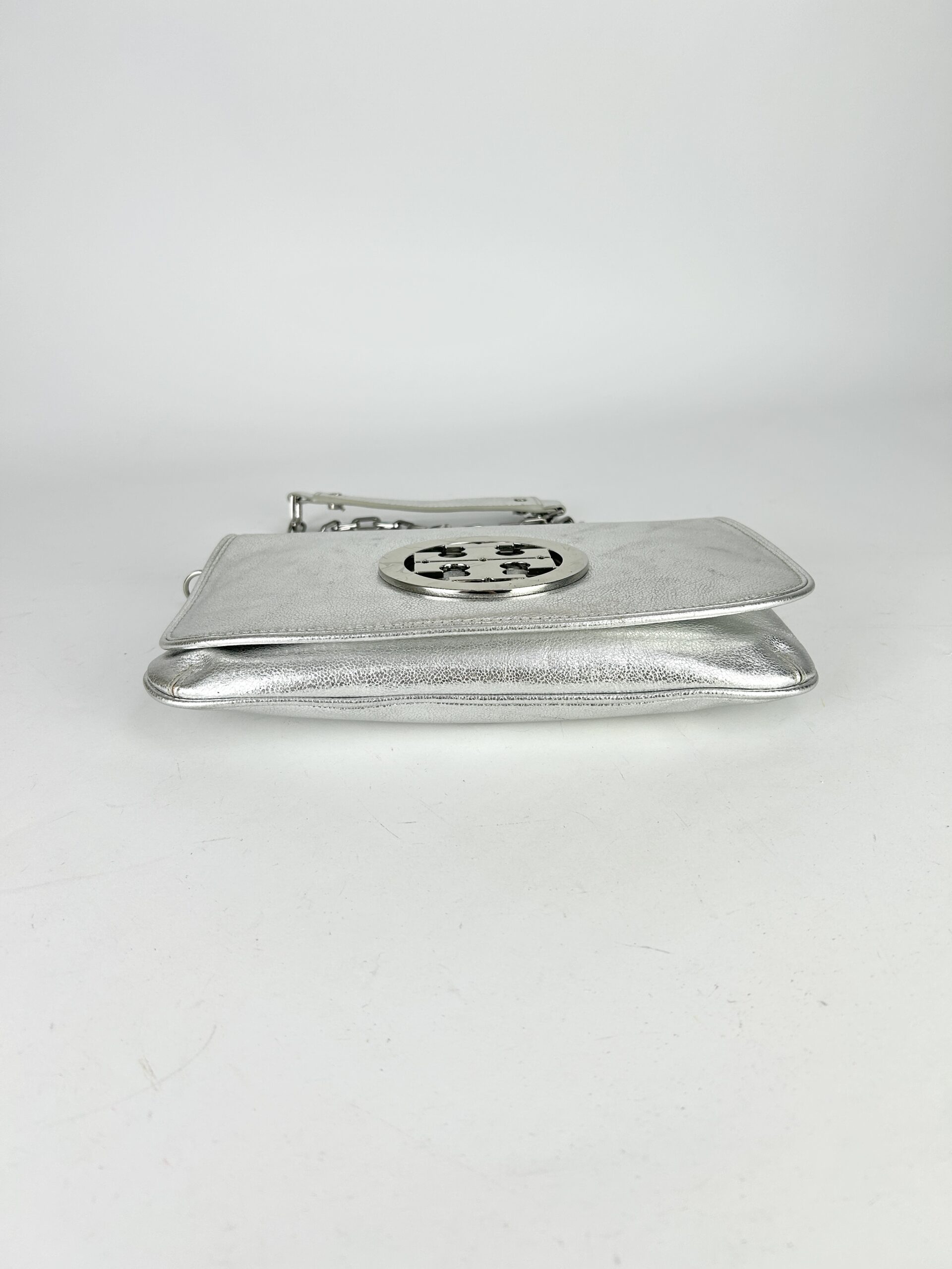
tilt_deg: -26.7
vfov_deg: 67.3
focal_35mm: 26
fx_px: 953
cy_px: 634
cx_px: 476
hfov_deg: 53.1
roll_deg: +0.9
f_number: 1.5
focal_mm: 5.7
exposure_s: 1/367
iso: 50
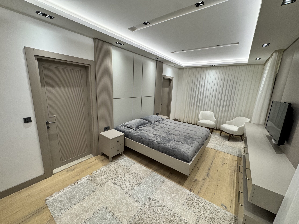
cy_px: 112
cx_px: 150
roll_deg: -2.2
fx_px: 121
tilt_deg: -11.6
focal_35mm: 14
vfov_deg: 85.7
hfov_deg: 102.1
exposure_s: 1/100
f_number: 2.2
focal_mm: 2.22
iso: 125
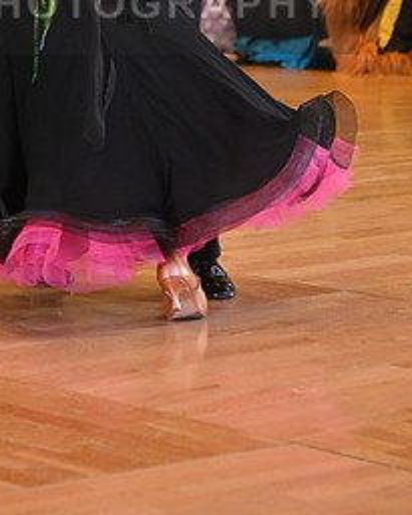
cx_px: 83
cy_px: -12
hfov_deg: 8.5
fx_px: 2757
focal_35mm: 181
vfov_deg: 10.6
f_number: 4
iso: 1600
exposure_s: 1/400
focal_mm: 85
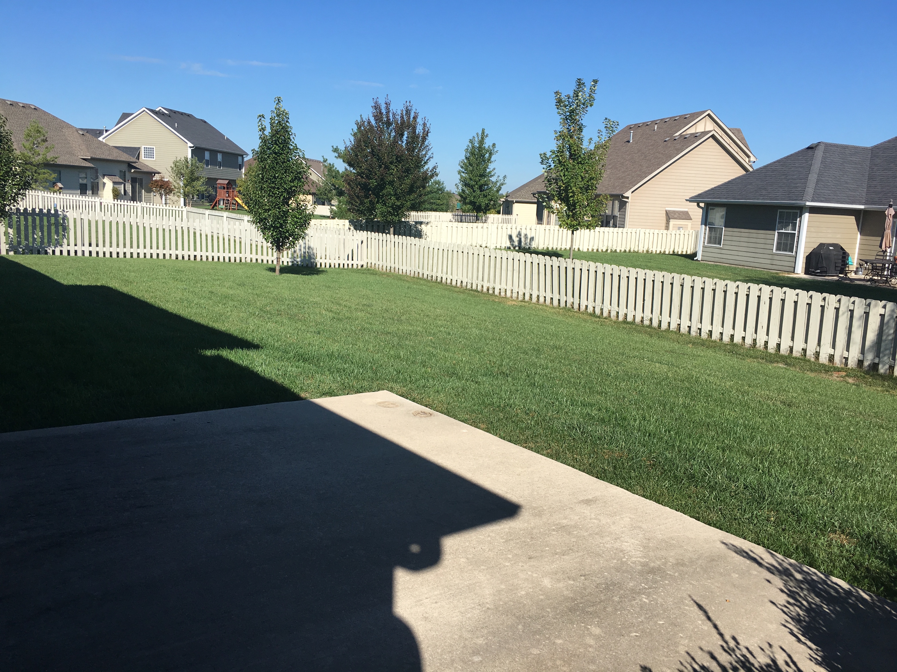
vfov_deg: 48.2
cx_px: 448
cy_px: 336
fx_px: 751
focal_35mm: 29
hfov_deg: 61.7
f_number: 2.2
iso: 25
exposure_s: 1/1672
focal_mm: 4.15
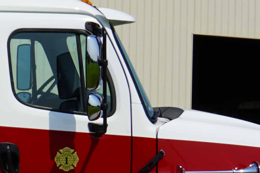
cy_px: 140
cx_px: -292
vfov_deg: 5.4
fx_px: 1834
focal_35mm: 254
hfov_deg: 7.7
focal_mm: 32
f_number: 11
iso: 100
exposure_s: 1/320
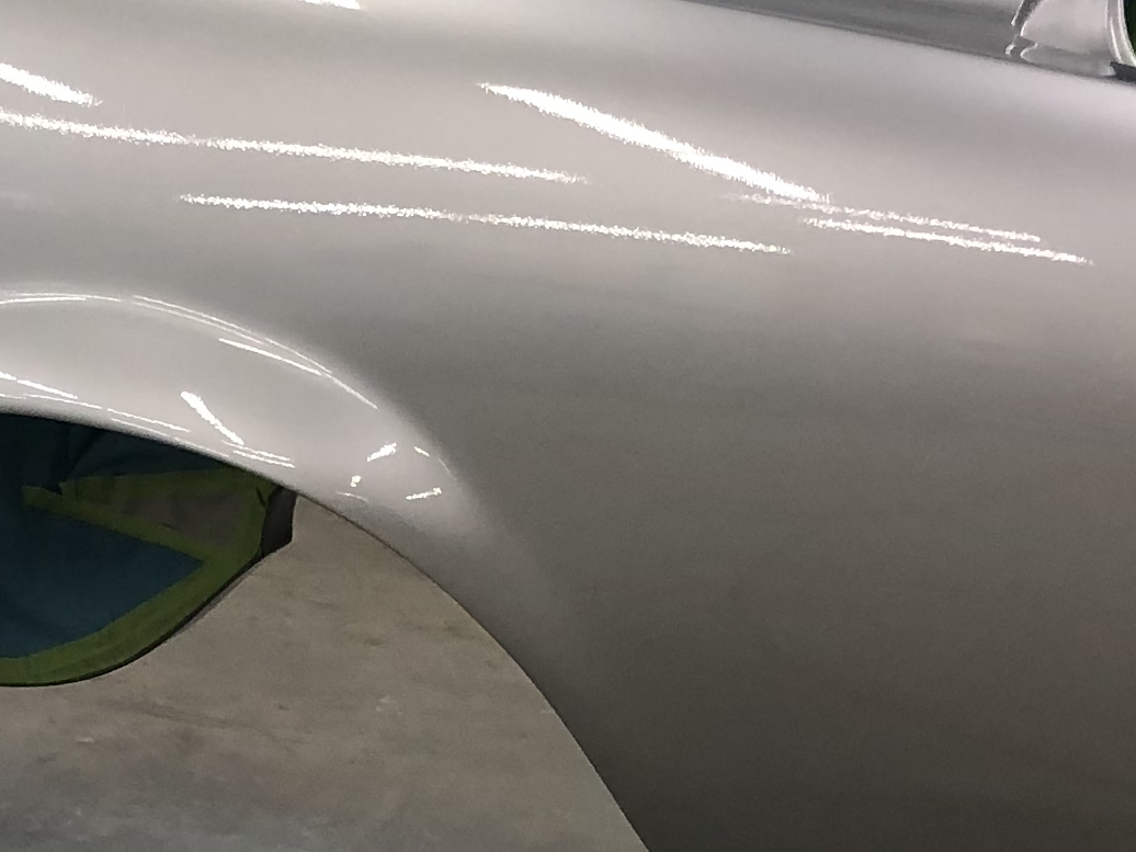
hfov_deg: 17.6
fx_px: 3577
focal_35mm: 109
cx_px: -8
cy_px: 784
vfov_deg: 13.5
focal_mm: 3.99
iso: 40
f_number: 1.8
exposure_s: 1/24
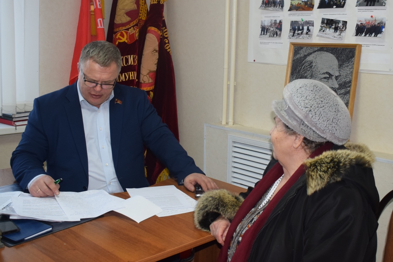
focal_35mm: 38
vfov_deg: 35.5
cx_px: 196
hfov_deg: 51.3
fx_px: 409
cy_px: 131
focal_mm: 25
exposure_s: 1/100
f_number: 5
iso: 800
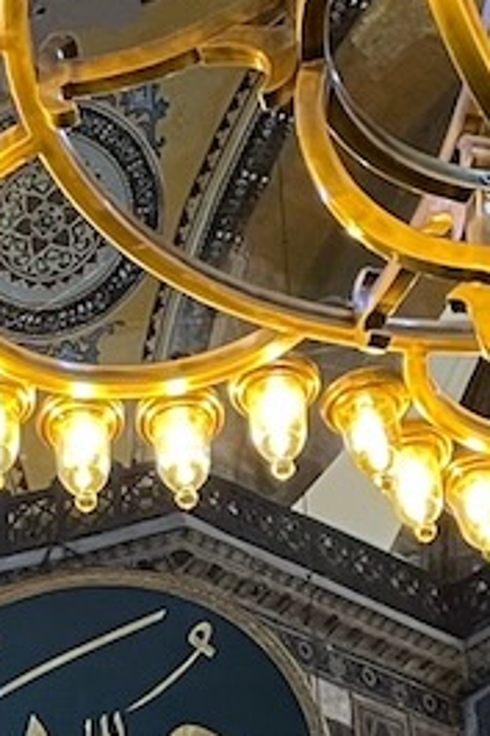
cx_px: -169
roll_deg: +1.3
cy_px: 1140
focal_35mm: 139
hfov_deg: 9.7
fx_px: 2841
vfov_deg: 13.8
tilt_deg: +21.8
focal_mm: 4.2
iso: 200
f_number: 1.6
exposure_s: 1/50
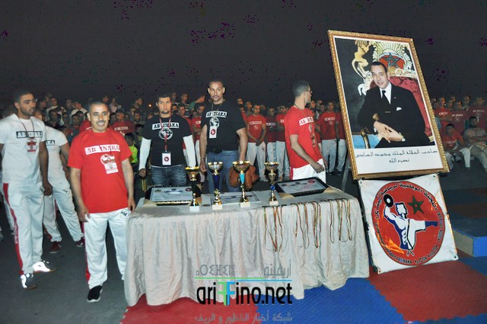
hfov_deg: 67.4
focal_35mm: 27
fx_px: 365
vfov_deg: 47.8
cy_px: 162
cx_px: 244
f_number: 3.5
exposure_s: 1/60
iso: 800
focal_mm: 18
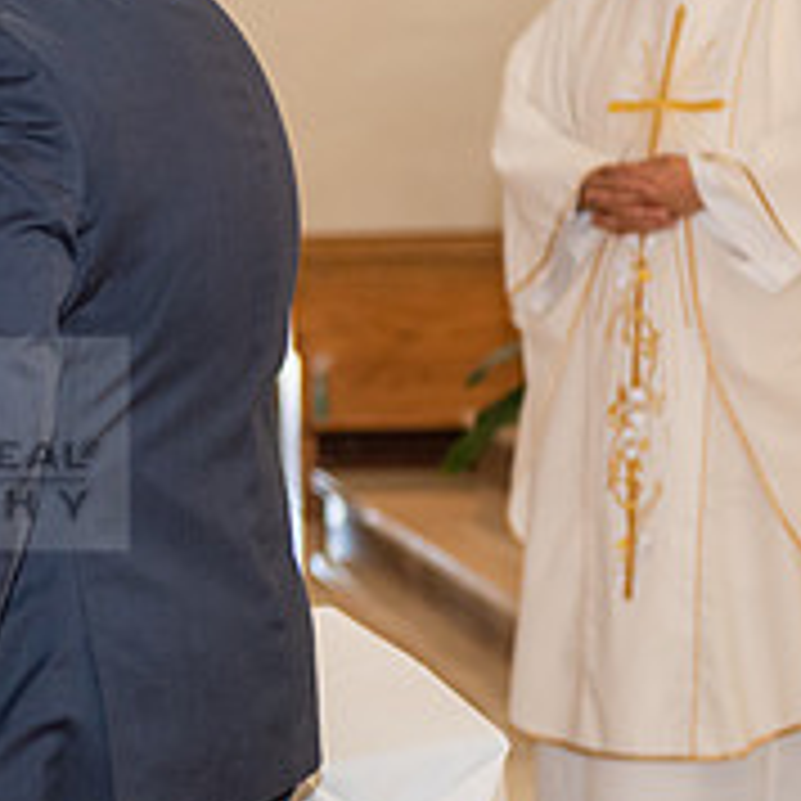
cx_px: -252
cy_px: 443
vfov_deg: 10.2
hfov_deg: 10.0
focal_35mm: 172
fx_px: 4503
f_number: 2.8
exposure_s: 1/160
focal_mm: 62
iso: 1000
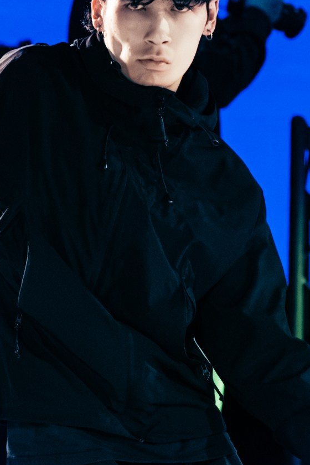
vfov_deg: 6.5
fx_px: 4120
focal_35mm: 319
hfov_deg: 4.3
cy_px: 187
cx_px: 165
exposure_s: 1/800
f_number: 2.8
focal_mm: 62
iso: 2500
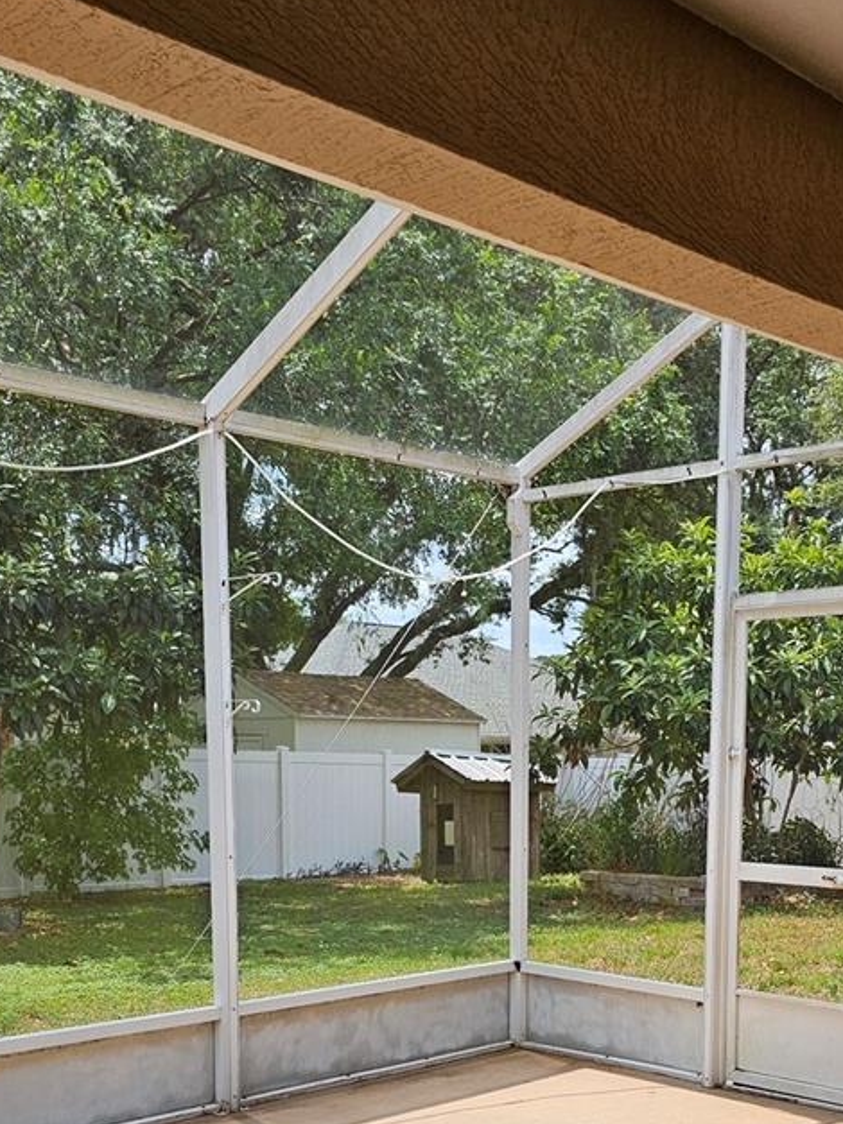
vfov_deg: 40.7
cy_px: 941
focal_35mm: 44
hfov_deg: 32.7
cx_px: 524
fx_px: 1429
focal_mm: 6.3
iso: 16
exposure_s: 1/480
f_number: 1.7
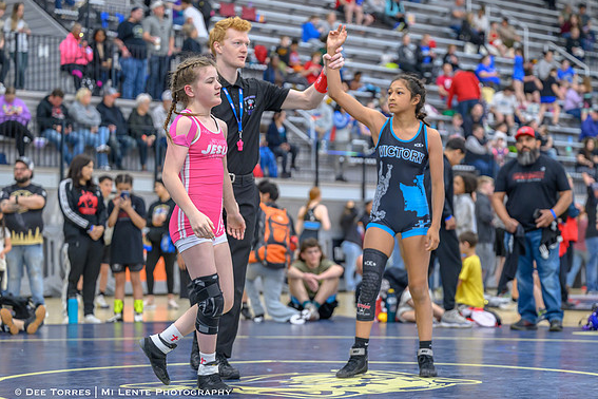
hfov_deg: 19.8
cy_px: 189
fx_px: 1711
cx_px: 388
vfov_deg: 13.3
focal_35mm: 103
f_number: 2.8
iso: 2000
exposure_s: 1/500
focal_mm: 79
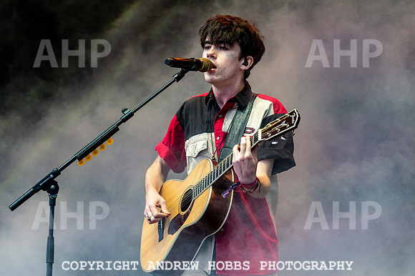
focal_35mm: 210
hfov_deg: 9.8
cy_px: 131
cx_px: 218
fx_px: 2422
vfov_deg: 6.5
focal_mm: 200
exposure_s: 1/500
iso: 5000
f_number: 5
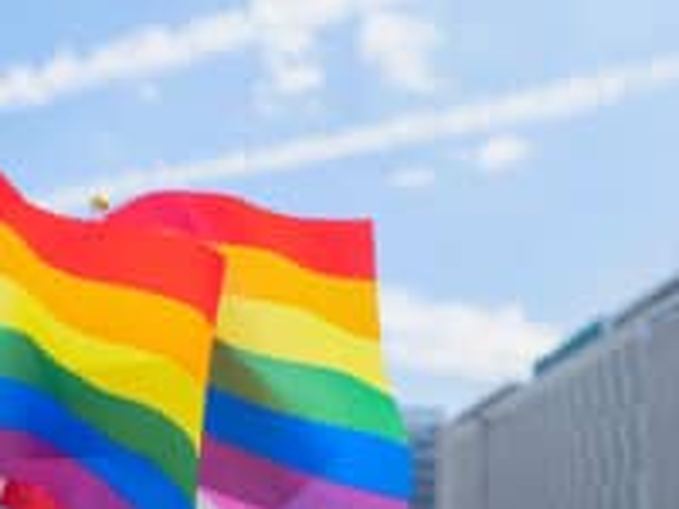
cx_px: 112
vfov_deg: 26.6
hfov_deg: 35.3
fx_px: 1020
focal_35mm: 52
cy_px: 506
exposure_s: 1/500
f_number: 5.6
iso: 200
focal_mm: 24
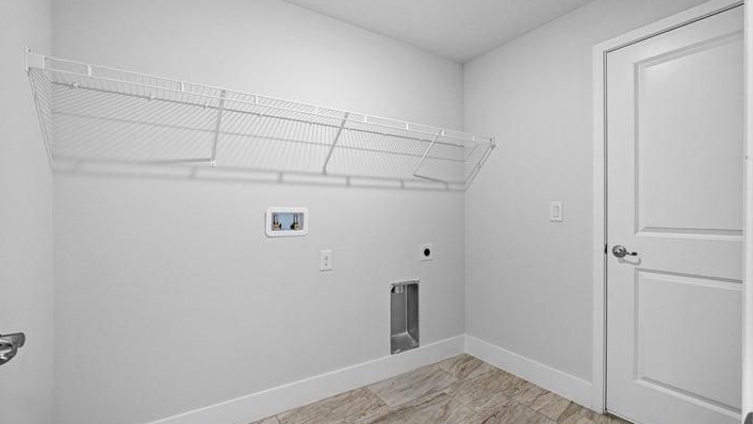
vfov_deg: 67.1
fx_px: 320
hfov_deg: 99.4
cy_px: 217
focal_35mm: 16
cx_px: 379
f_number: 8
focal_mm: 10
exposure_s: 1/8
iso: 400
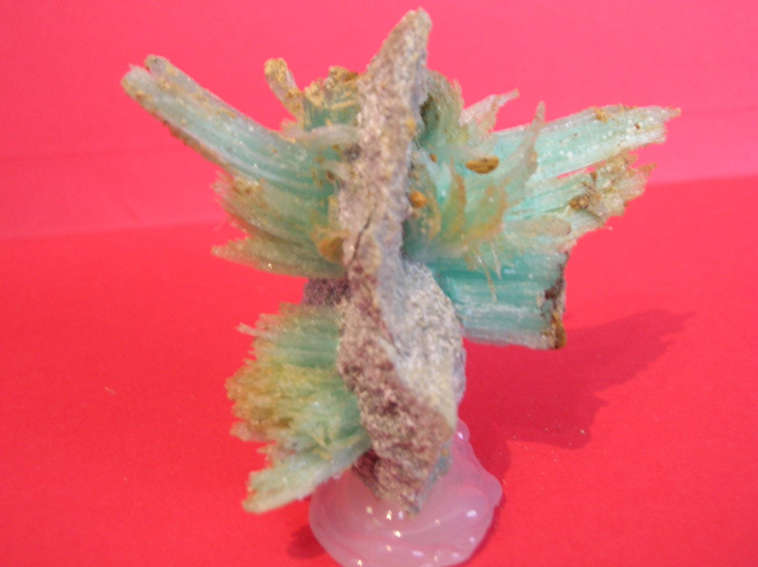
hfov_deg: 40.5
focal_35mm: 47
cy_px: 284
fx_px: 1028
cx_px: 379
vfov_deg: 30.8
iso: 95
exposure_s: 1/3.9
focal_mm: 7.8
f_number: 2.9
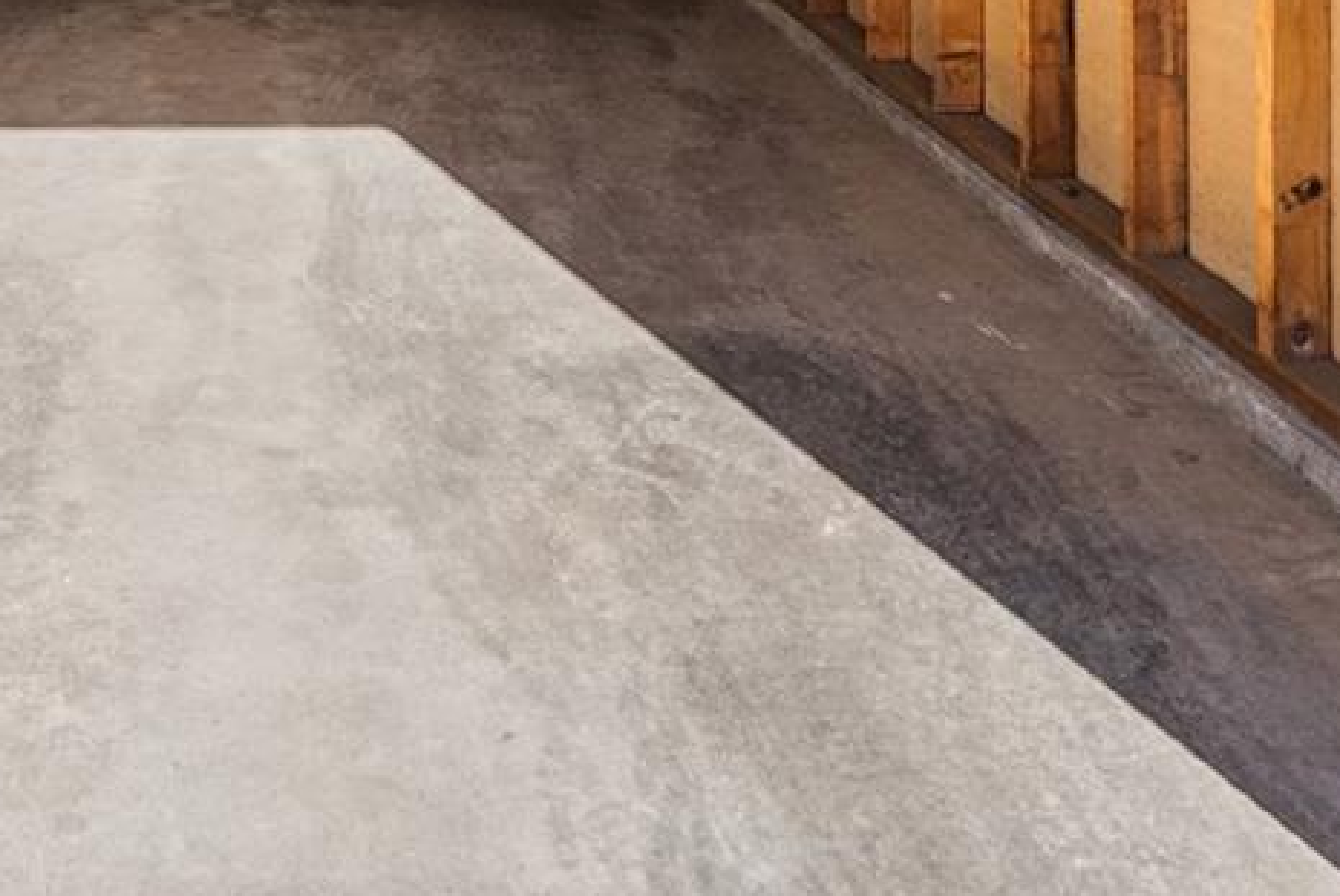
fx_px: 2113
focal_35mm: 57
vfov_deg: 20.4
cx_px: 184
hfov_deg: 33.7
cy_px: -461
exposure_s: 1/2500
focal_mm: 16.5
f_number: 8
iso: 200
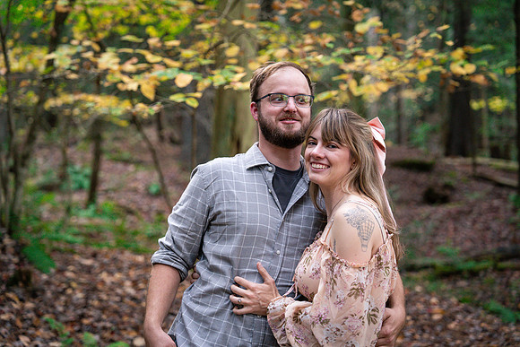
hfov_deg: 28.8
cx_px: 260
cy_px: 174
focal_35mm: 70
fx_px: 1011
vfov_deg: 19.5
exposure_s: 1/400
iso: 2000
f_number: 2.8
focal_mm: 70
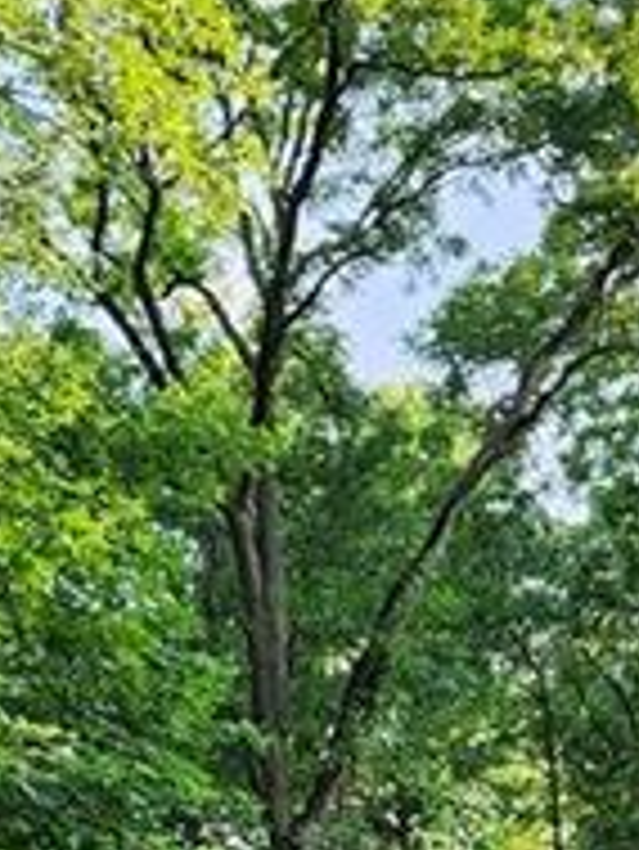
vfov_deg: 22.2
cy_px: 1023
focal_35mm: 81
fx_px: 1991
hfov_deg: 18.2
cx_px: 441
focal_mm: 5.54
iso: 50
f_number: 1.8
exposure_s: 1/180
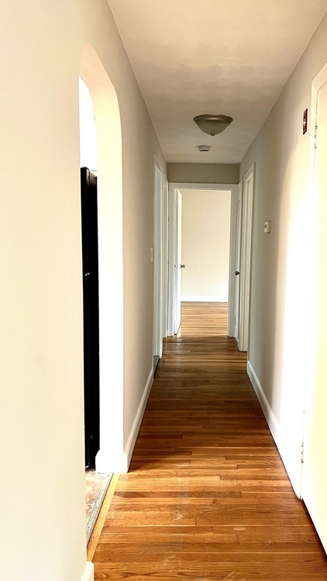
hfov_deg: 39.8
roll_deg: -0.8
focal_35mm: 29
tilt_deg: -5.9
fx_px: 447
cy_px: 291
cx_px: 209
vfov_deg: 66.1
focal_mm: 5.7
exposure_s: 1/60
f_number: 1.5
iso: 125
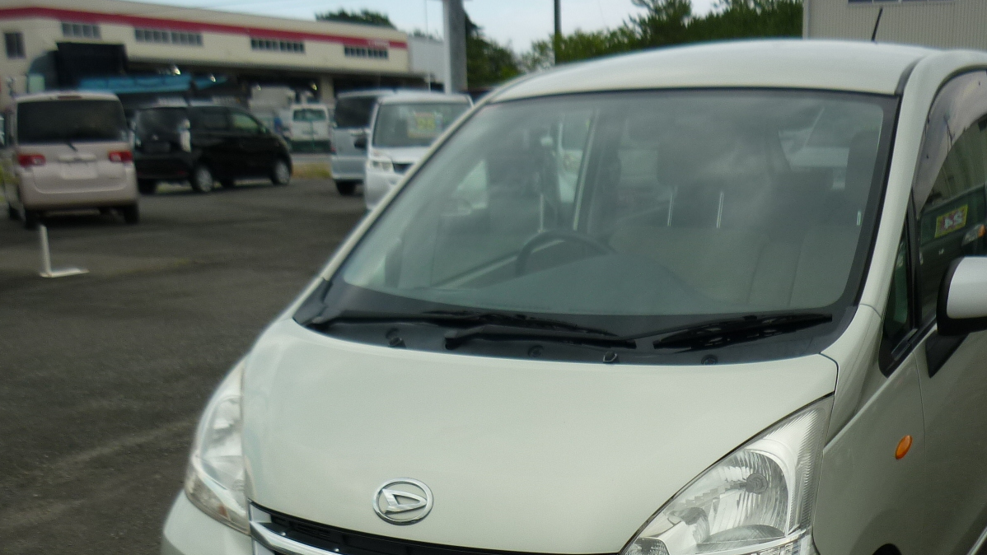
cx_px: 568
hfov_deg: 42.8
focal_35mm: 48
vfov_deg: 24.3
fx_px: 1256
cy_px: 483
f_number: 2.8
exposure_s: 1/500
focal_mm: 5.5
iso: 80
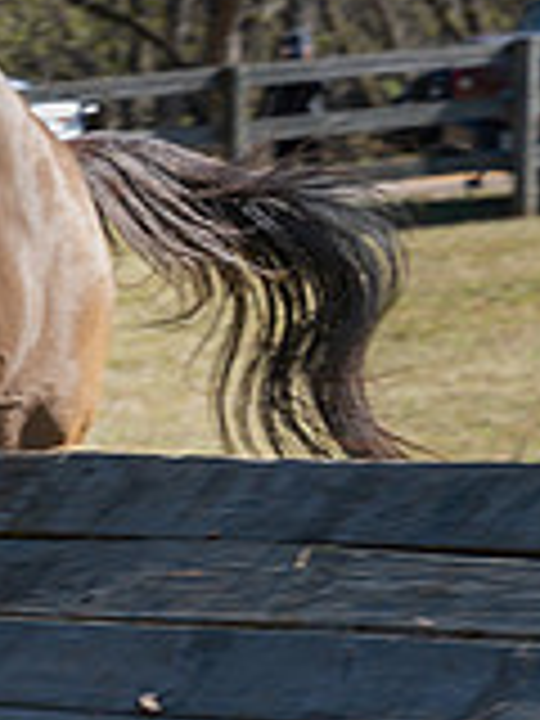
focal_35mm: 378
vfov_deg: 5.2
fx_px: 7862
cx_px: -842
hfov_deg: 3.9
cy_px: -285
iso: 200
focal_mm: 70
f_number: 5.6
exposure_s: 1/500
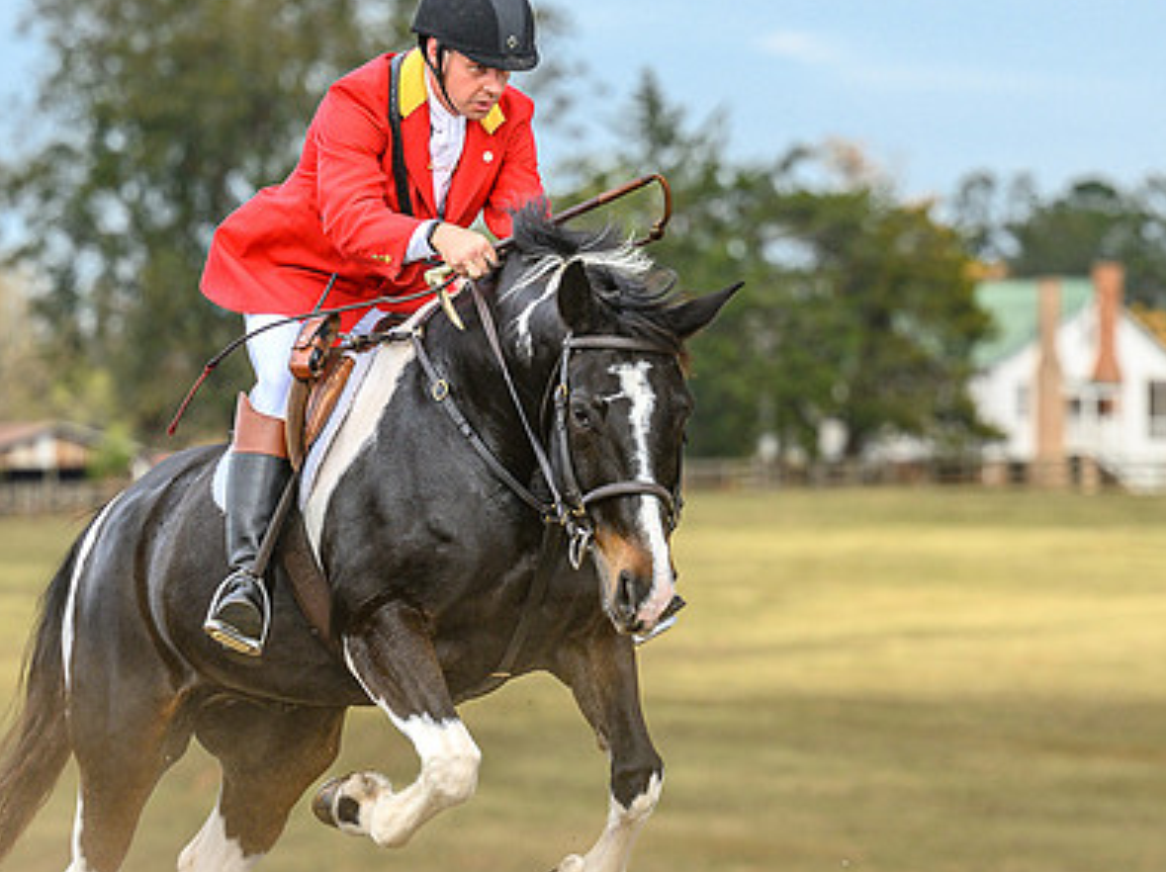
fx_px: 9456
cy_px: 530
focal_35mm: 281
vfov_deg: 5.3
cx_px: 431
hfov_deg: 7.1
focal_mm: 135
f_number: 3.5
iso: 400
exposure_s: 1/1000
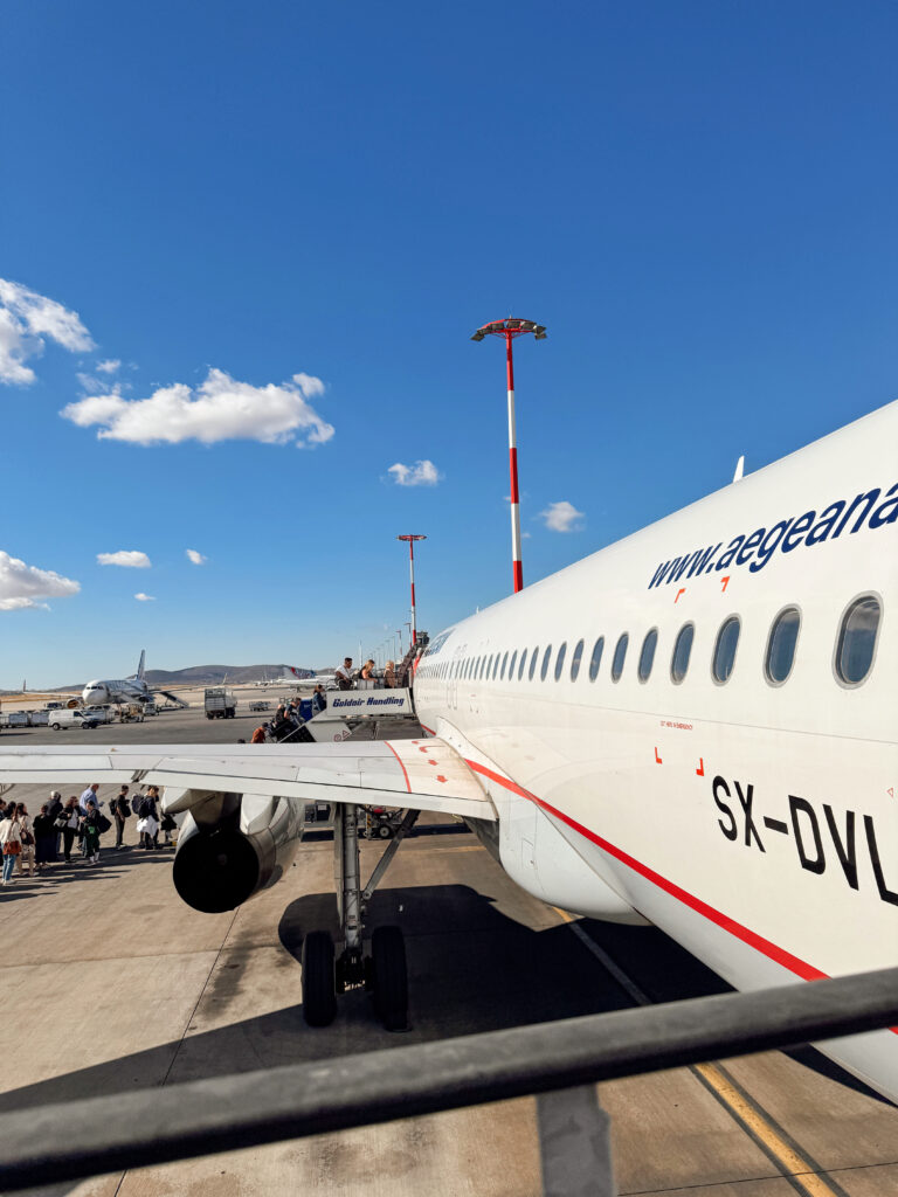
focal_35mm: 24
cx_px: 449
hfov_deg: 56.8
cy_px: 598
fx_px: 830
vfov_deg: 71.6
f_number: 1.8
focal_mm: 6.76
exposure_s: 1/12000
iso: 80
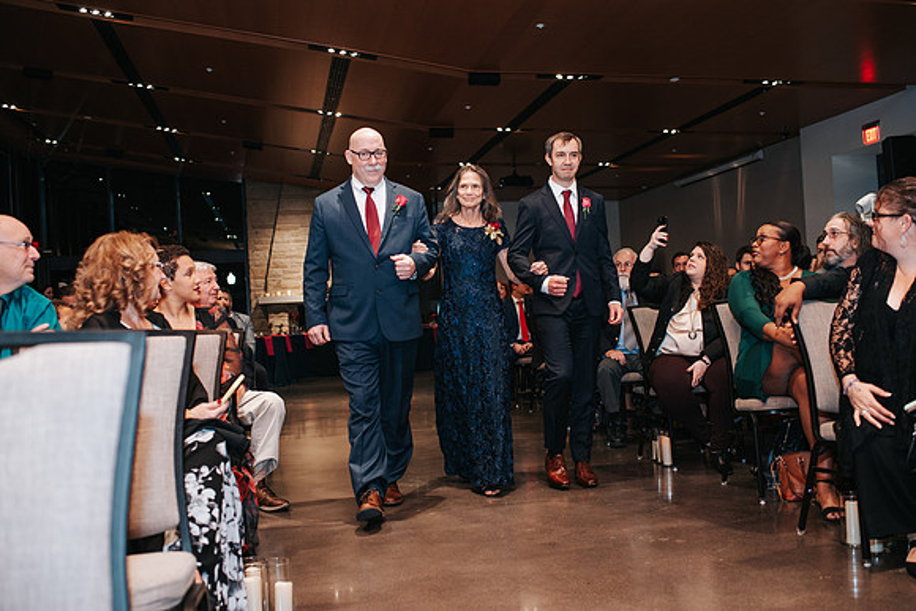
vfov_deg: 37.1
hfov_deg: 53.4
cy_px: 306
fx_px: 912
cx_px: 458
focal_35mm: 36
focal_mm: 35
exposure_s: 1/200
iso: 1000
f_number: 2.8
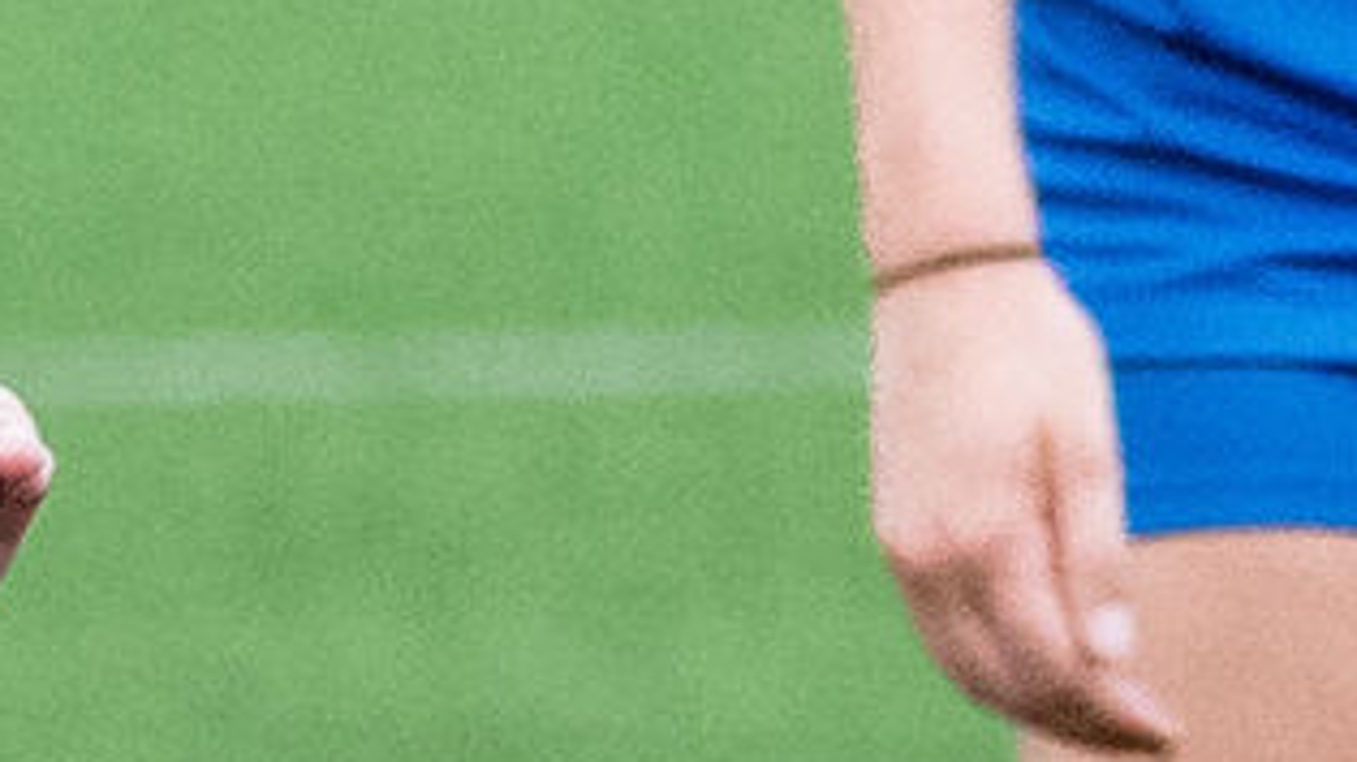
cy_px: 540
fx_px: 105041
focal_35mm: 2920
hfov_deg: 0.7
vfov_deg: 0.4
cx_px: -1568
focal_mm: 165
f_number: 4.8
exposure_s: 1/1600
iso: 1400
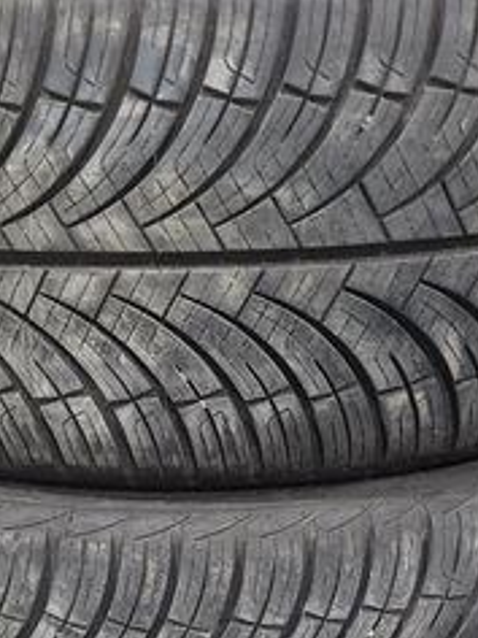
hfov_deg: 26.5
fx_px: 1013
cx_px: 201
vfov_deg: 33.6
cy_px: 538
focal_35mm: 55
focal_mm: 5.4
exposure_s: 1/33
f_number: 1.8
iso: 500
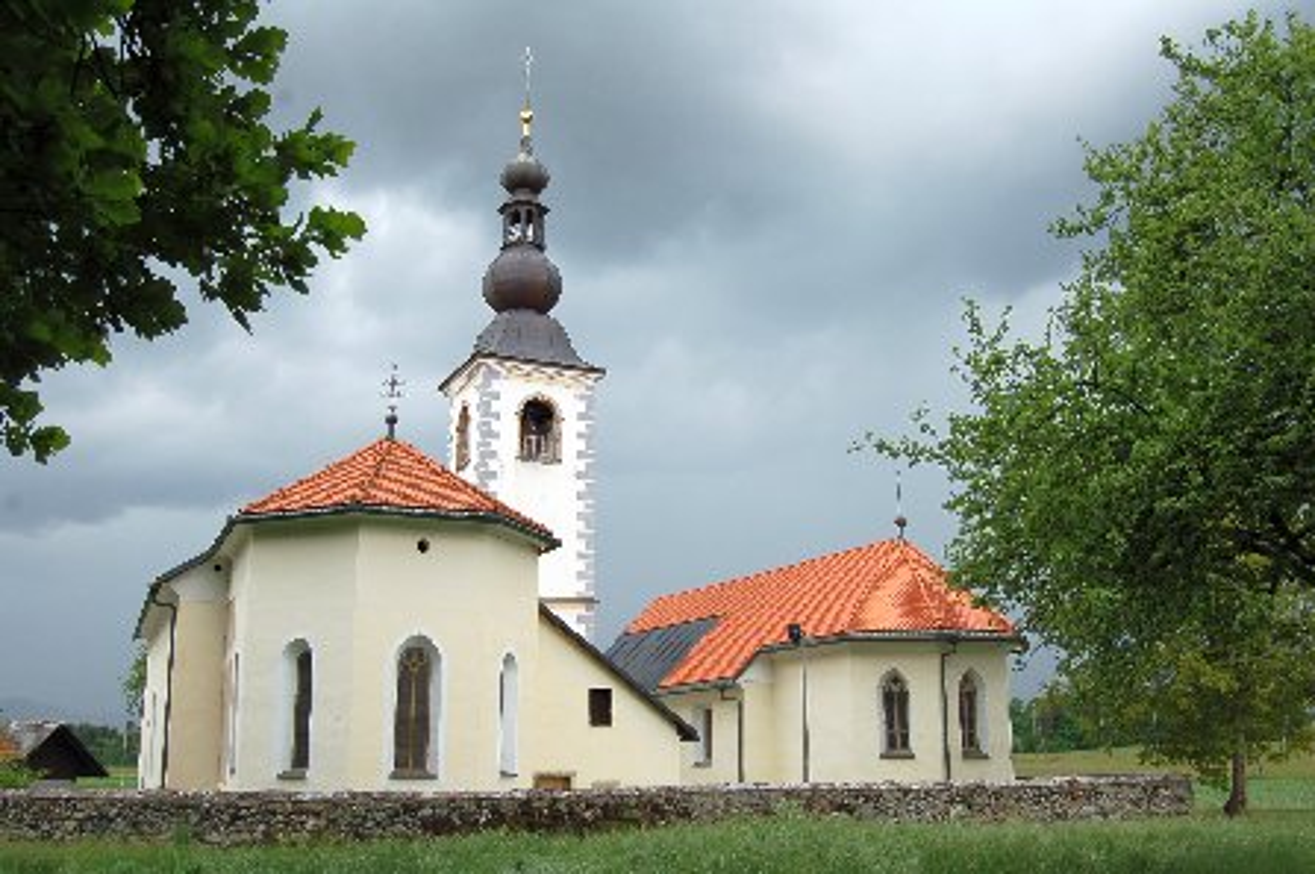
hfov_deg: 55.2
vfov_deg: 38.3
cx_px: 658
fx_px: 1259
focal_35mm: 34
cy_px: 437
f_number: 7.1
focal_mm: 23
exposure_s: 1/200
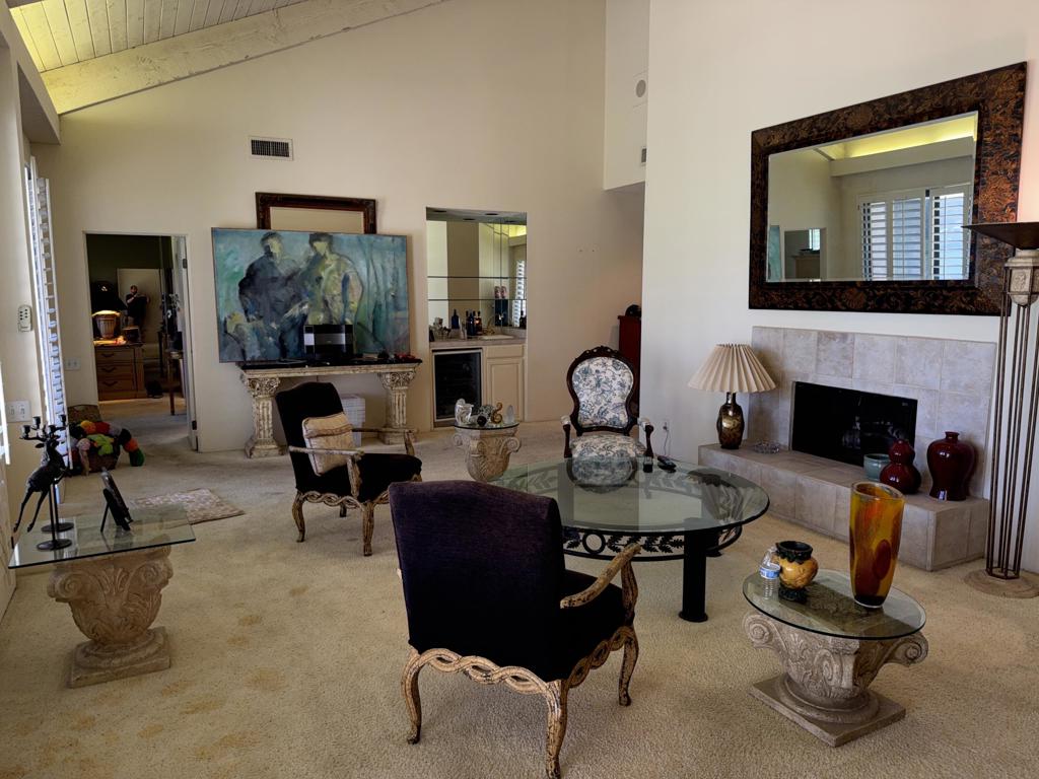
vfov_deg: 56.8
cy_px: 390
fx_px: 720
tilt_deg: -7.1
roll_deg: +0.4
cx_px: 520
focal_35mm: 24
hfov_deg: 71.6
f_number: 1.78
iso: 125
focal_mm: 6.76
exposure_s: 1/60
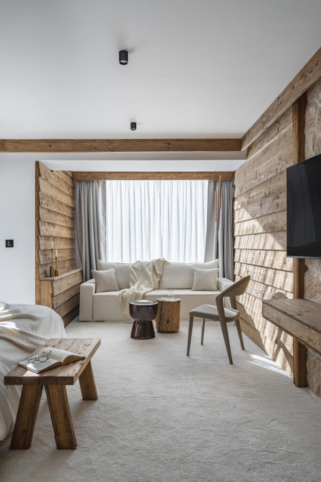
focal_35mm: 25
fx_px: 334
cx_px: 160
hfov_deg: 51.3
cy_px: 241
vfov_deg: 71.5
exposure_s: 1/400
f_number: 8
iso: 200
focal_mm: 25
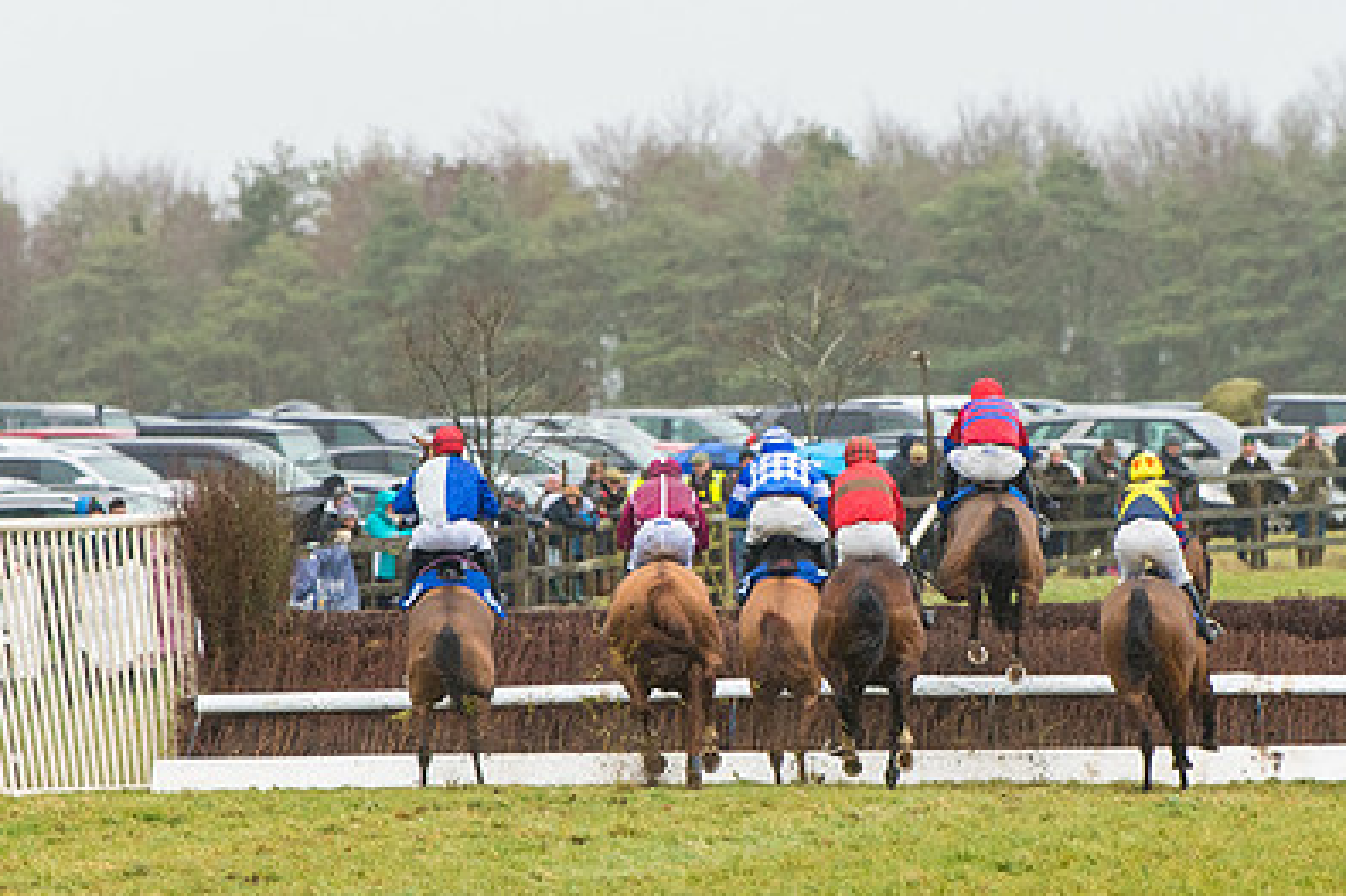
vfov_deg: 2.8
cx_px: 763
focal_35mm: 486
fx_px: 18163
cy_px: 564
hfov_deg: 4.2
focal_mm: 200
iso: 1000
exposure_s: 1/1000
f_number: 4
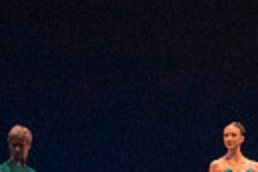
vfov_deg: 1.9
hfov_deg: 2.9
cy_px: 47
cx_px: 176
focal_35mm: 720
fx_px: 5160
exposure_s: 1/400
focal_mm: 160
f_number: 8
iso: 25600
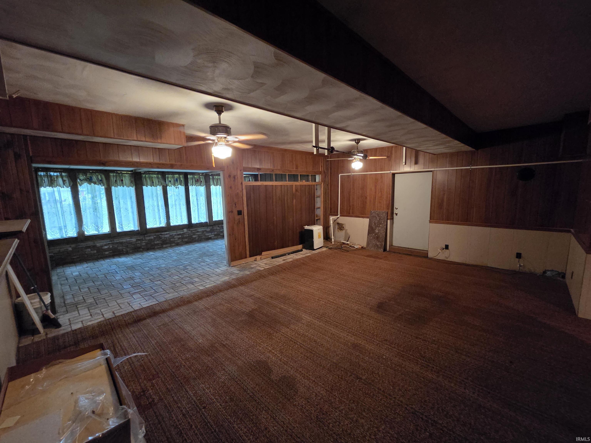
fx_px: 222
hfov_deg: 106.2
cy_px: 222
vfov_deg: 89.9
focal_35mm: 13
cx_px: 296
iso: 1600
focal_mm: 2.2
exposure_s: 1/40
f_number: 2.2
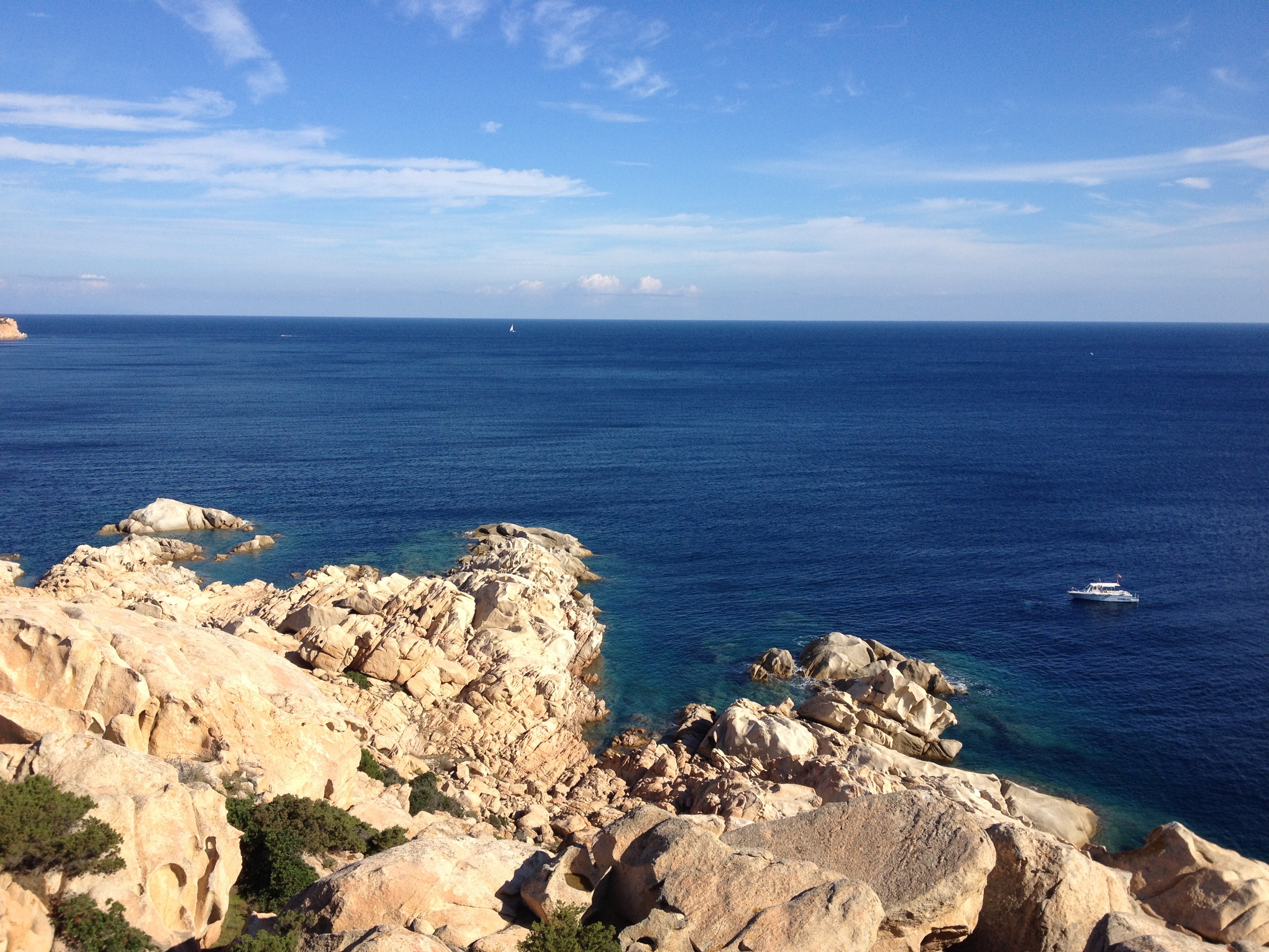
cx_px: 634
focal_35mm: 35
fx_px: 1283
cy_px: 476
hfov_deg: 52.6
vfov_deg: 40.7
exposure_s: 1/1727
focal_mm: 4.28
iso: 64
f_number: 2.4
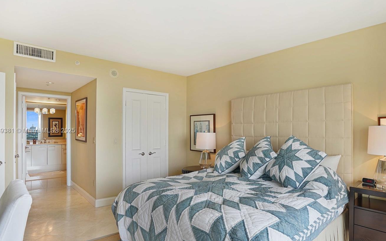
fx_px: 210
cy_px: 131
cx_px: 217
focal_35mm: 20
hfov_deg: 84.6
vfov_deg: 59.6
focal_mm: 16
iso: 320
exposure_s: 1/125
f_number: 4.5
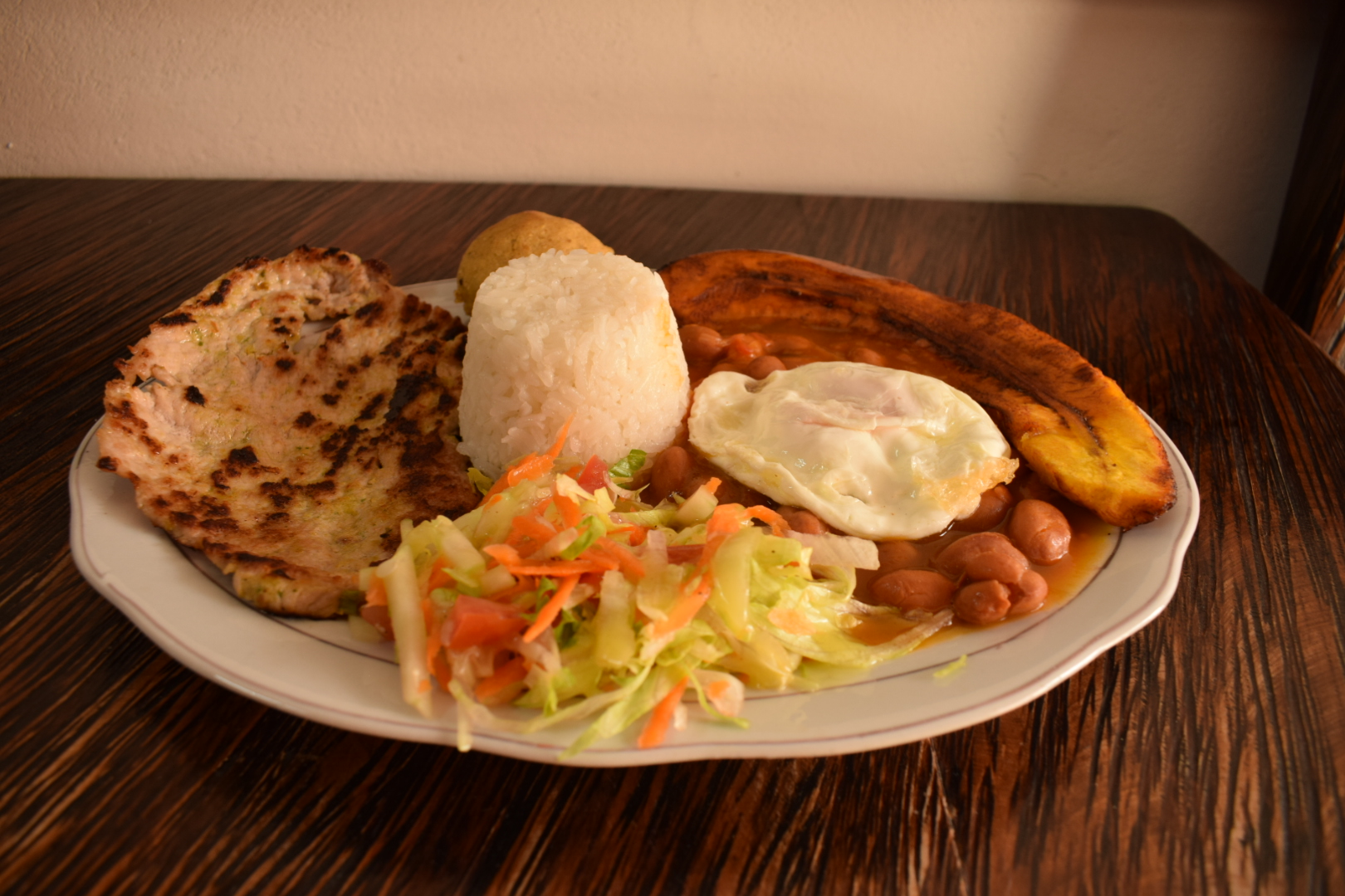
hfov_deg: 67.4
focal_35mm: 27
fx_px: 1009
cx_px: 672
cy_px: 448
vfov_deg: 47.9
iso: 200
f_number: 5
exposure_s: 1/30
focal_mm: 18
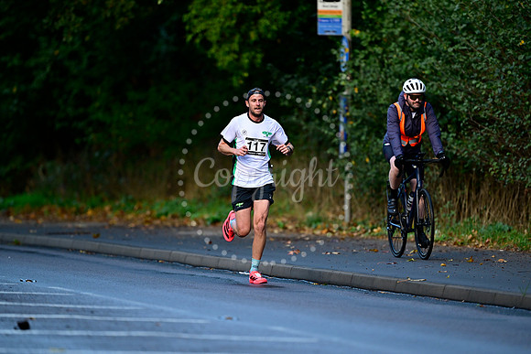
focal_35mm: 400
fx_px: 5901
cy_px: 177
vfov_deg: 3.4
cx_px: 266
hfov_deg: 5.2
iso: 800
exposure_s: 1/1000
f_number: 2.8
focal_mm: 400
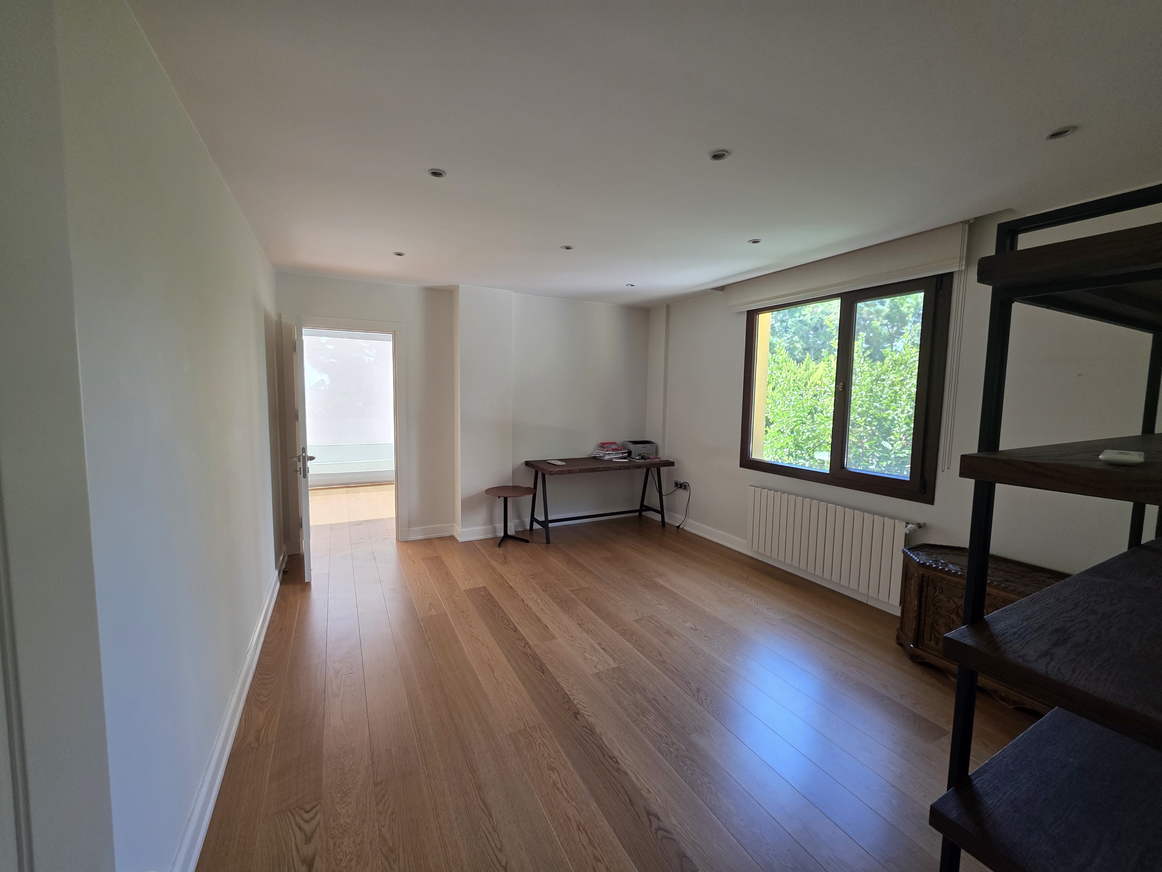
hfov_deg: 106.2
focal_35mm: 13
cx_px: 581
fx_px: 436
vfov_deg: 89.9
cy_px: 436
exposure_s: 1/120
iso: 125
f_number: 1.9
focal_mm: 2.2
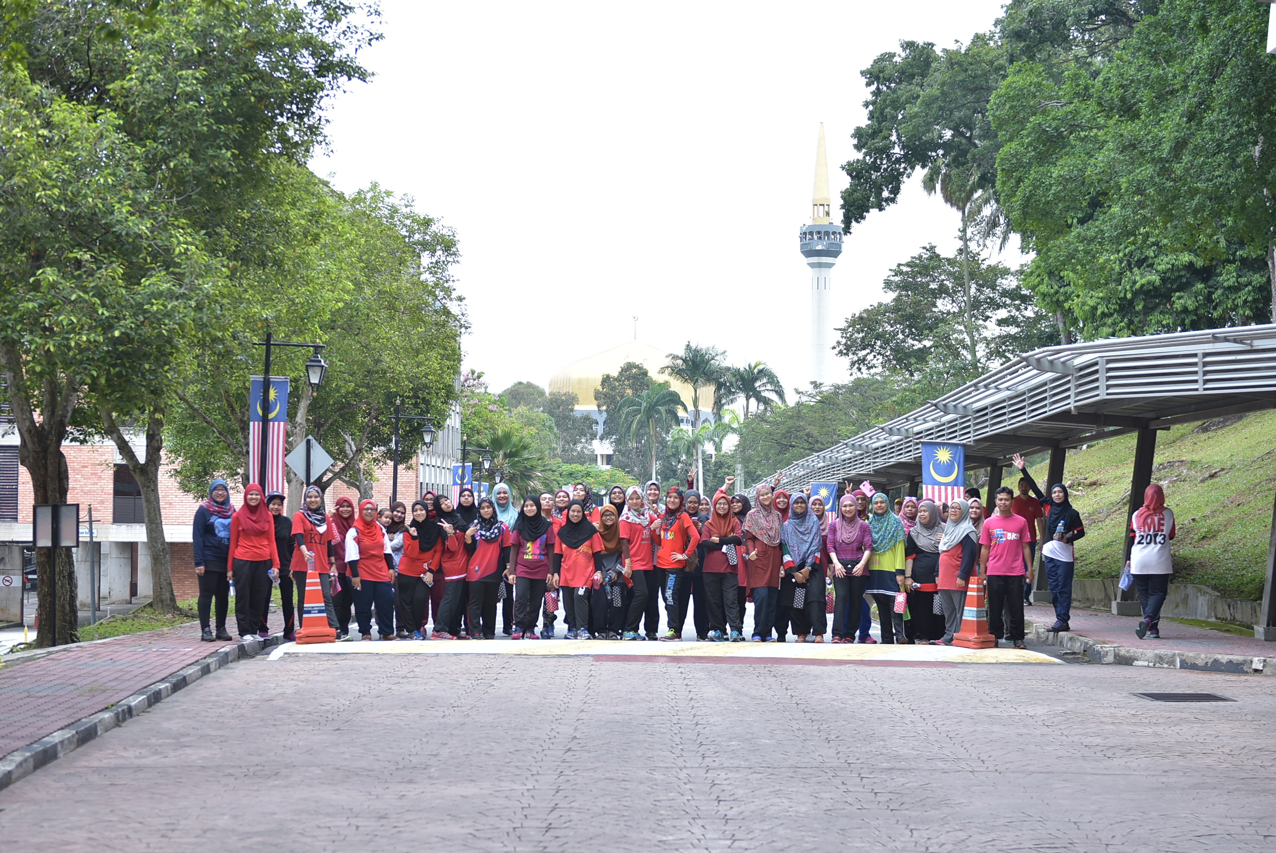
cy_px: 426
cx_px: 638
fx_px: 2128
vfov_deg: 22.7
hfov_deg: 33.4
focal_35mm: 60
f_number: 2.8
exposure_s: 1/500
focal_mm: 40
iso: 200
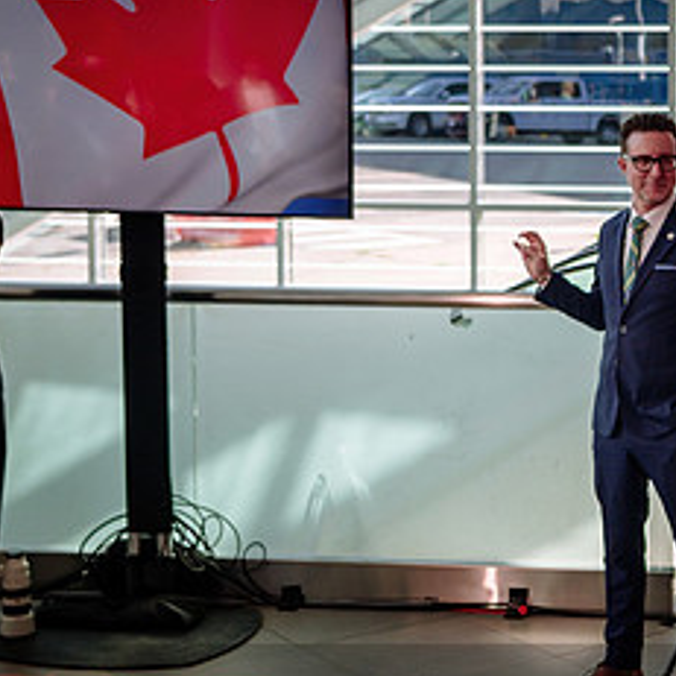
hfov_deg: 18.8
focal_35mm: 89
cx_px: 724
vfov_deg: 19.4
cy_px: 212
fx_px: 1966
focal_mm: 34
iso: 250
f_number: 2.8
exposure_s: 1/320
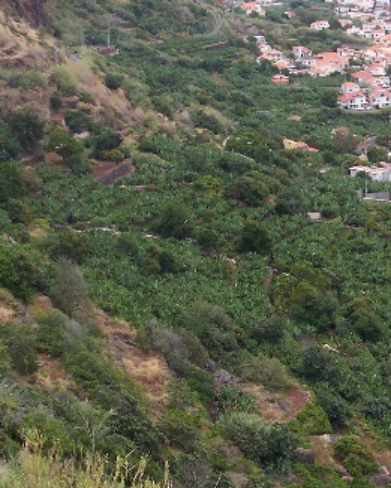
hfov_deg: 16.3
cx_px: 445
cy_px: 138
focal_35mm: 91
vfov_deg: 20.9
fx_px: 1316
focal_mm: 8
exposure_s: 1/350
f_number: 4.8
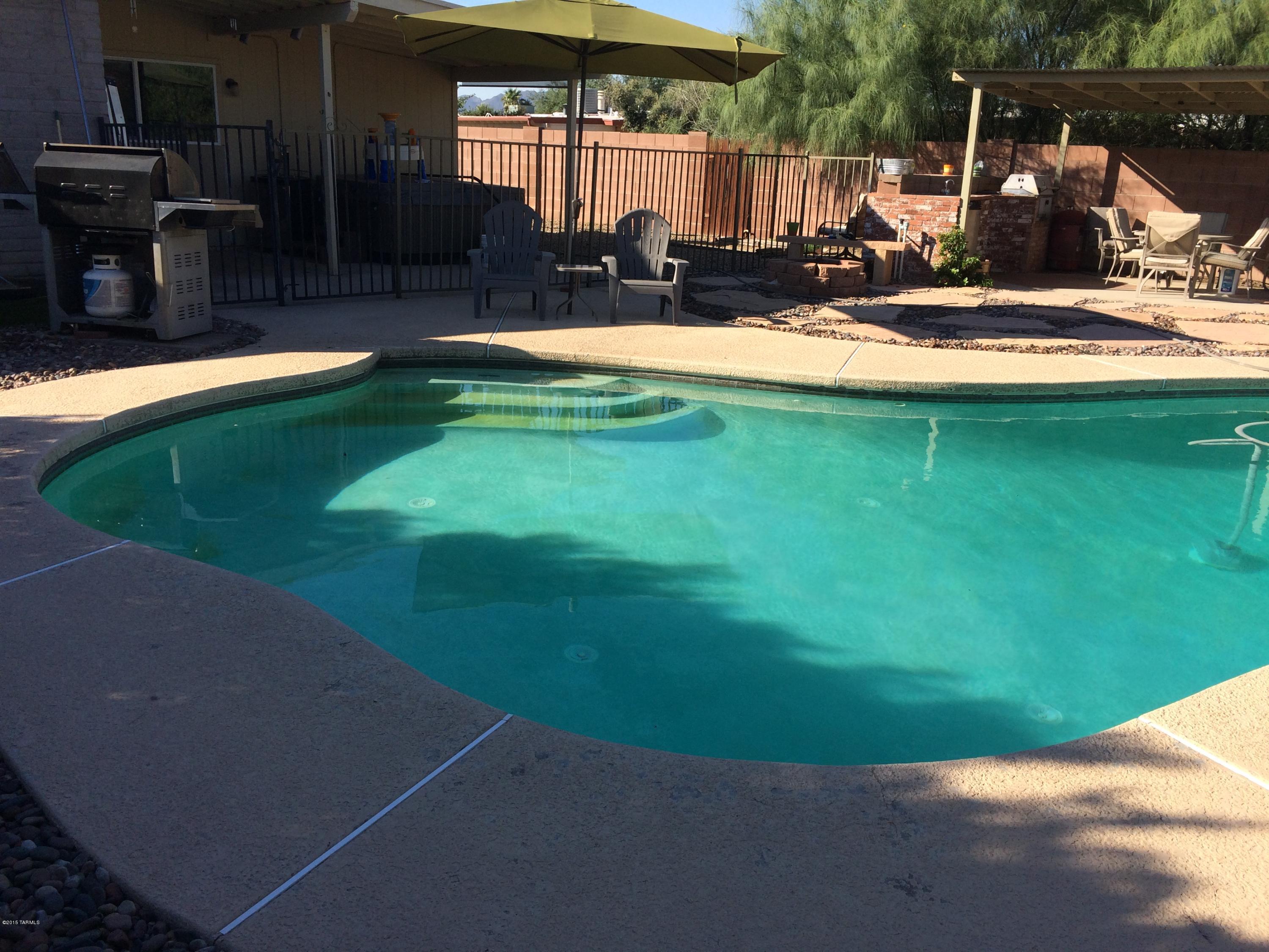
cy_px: 476
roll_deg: -2.7
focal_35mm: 29
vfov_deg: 48.2
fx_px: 1063
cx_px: 634
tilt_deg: -18.5
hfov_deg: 61.7
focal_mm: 4.15
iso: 32
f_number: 2.2
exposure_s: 1/1414
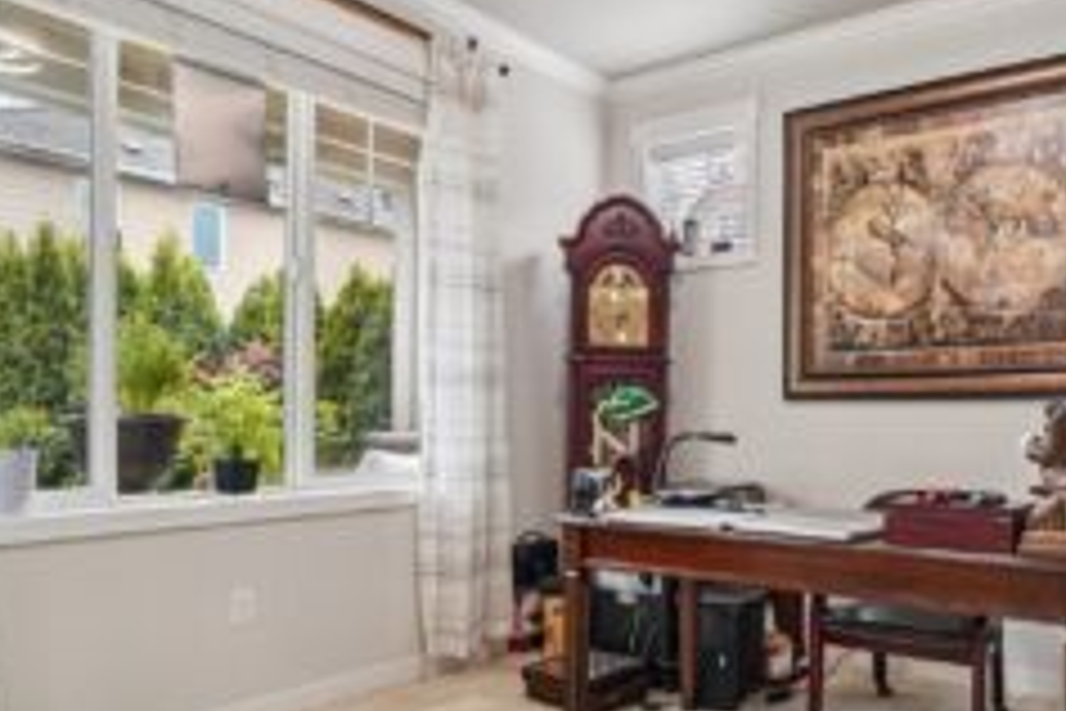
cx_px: 733
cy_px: 425
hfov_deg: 65.1
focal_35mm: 27
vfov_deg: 47.7
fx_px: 799
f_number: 8
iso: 1600
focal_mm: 16
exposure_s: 1/13
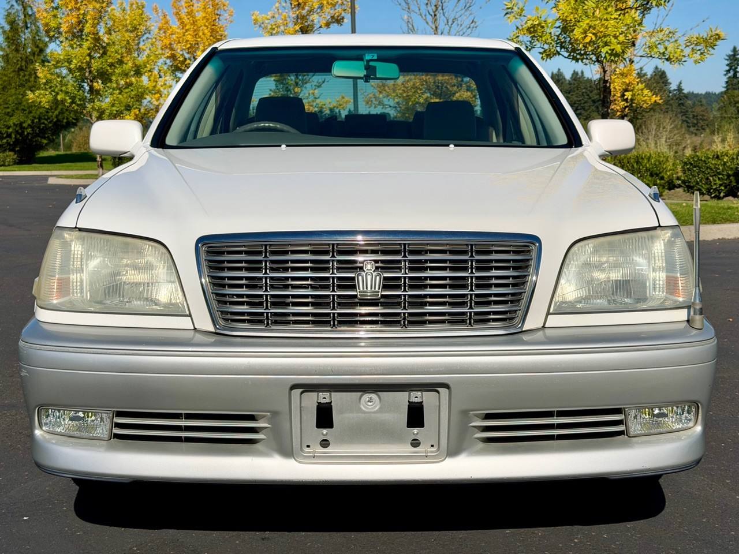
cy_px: 277
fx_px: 1025
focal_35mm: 48
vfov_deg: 30.3
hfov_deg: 39.7
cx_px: 370
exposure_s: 1/16129
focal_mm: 6.76
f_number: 1.78
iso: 80
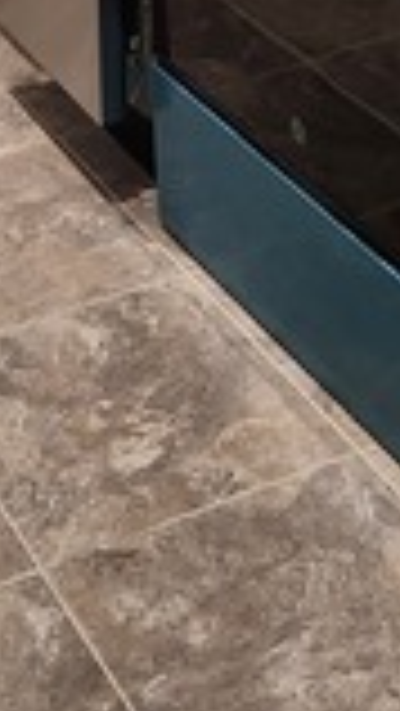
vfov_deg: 17.7
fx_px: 1997
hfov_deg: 11.3
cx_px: 18
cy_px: -412
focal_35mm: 106
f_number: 1.8
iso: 320
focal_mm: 5.4
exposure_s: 1/120
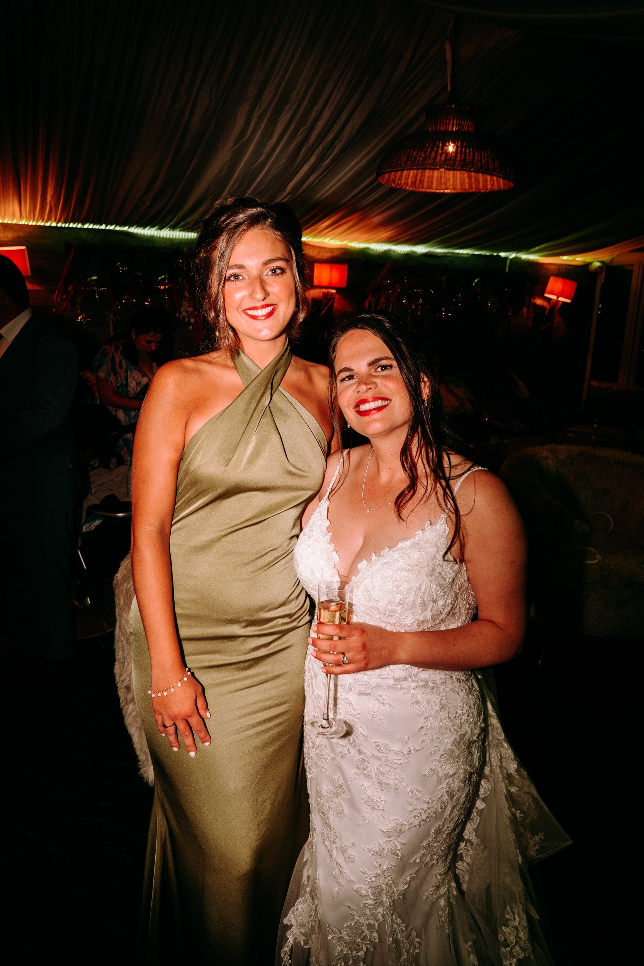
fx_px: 671
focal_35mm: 25
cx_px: 322
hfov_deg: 51.3
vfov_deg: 71.5
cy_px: 483
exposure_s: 1/50
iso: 640
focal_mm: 25
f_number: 9
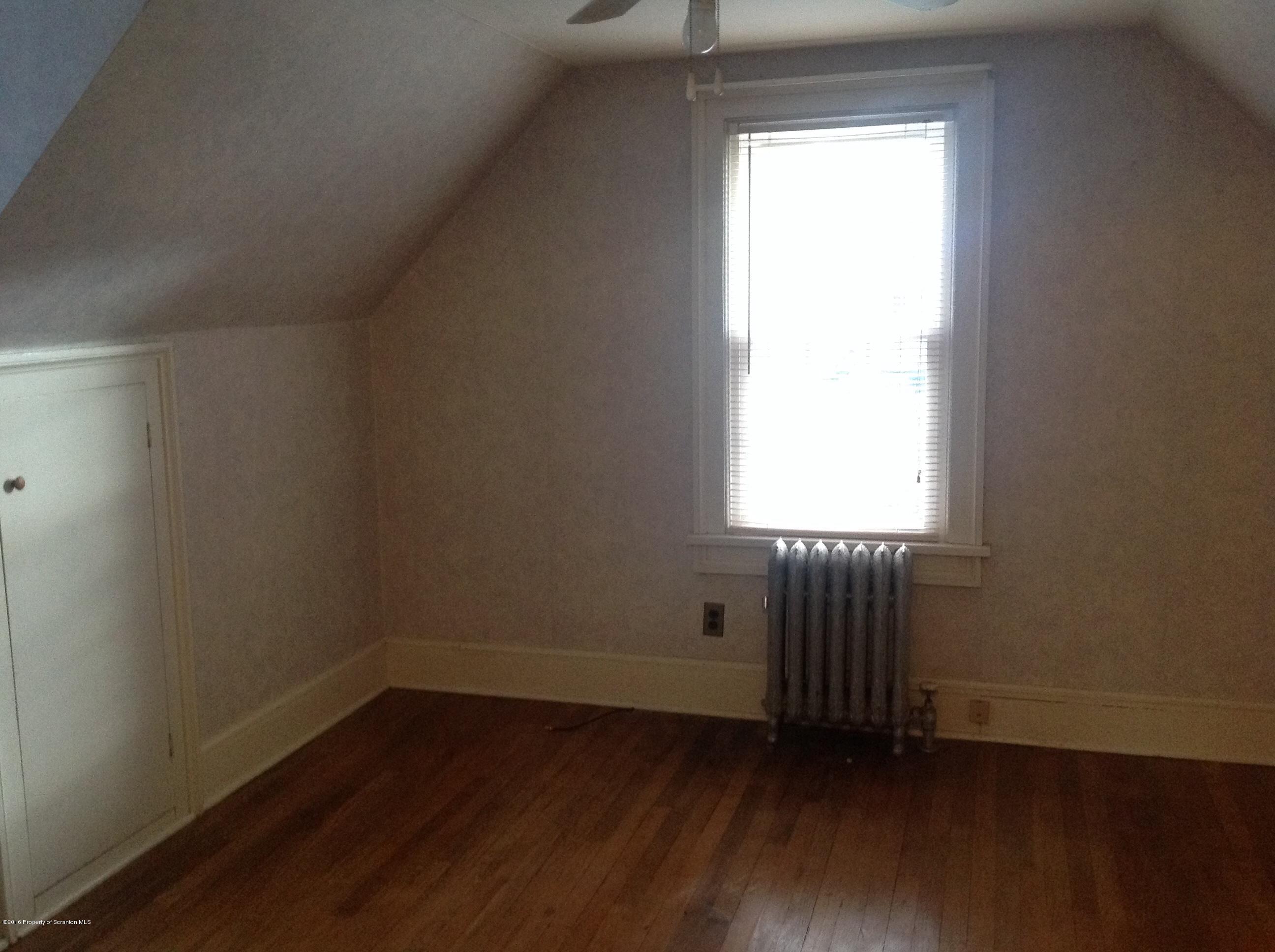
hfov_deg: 52.7
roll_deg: +1.3
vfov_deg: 40.6
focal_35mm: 35
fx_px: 1287
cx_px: 638
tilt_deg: -9.2
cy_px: 476
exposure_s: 1/15
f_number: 2.4
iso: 320
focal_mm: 4.28
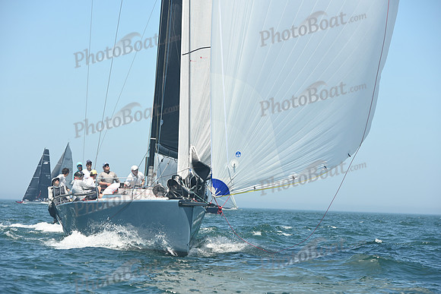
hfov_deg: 15.2
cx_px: 220
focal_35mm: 135
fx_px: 1654
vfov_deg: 10.2
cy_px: 147
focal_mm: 135
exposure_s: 1/1000
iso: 320
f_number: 6.3
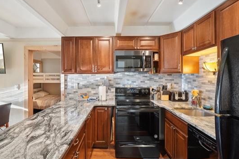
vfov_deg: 67.3
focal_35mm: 18
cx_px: 112
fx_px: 119
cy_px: 82
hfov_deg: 89.9
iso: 400
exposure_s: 1/10
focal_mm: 10
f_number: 8
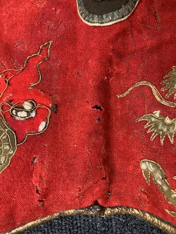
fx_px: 190
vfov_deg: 63.4
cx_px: 88
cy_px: 117
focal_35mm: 28
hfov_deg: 49.7
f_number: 1.8
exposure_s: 1/33
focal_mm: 3.99
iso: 250
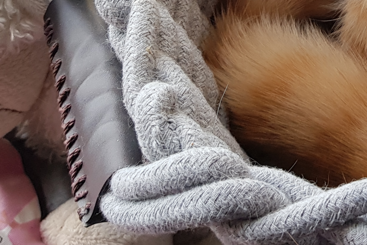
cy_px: -185
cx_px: 486
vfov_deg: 13.9
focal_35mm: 88
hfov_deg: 20.9
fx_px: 897
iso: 64
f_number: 1.7
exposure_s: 1/120
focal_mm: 4.2
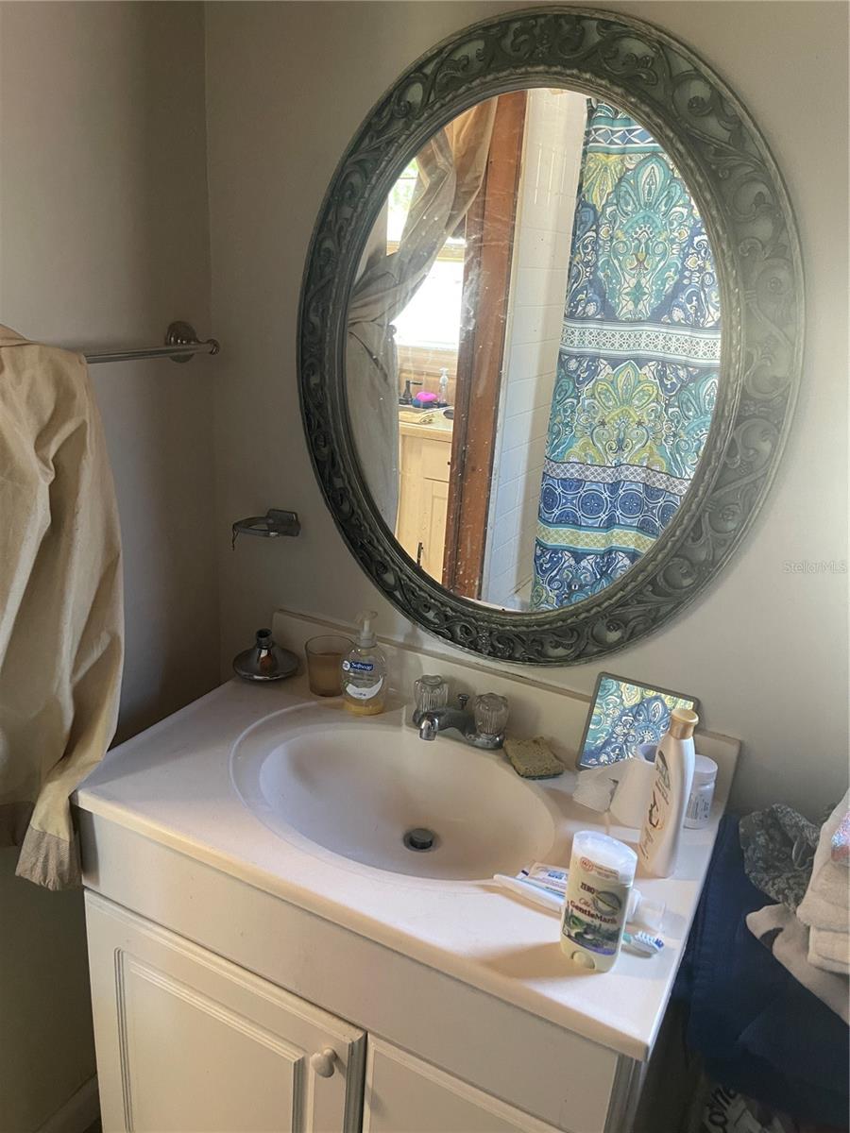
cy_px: 566
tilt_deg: -19.0
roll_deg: -3.9
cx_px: 425
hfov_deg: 54.9
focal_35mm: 25
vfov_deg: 69.4
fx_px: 819
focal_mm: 5.1
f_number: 1.6
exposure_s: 1/60
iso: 400
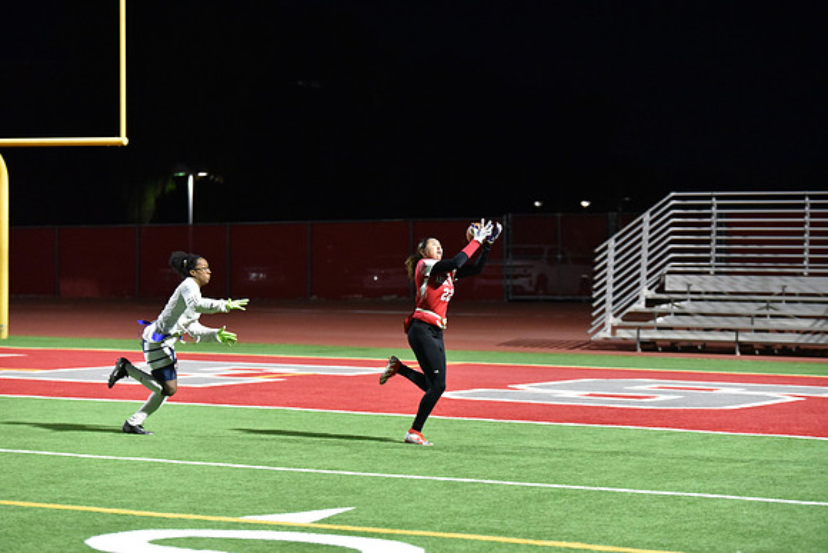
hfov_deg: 19.5
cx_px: 414
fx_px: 2415
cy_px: 276
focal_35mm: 105
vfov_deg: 13.0
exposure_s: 1/640
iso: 9000
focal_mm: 105
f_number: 2.8
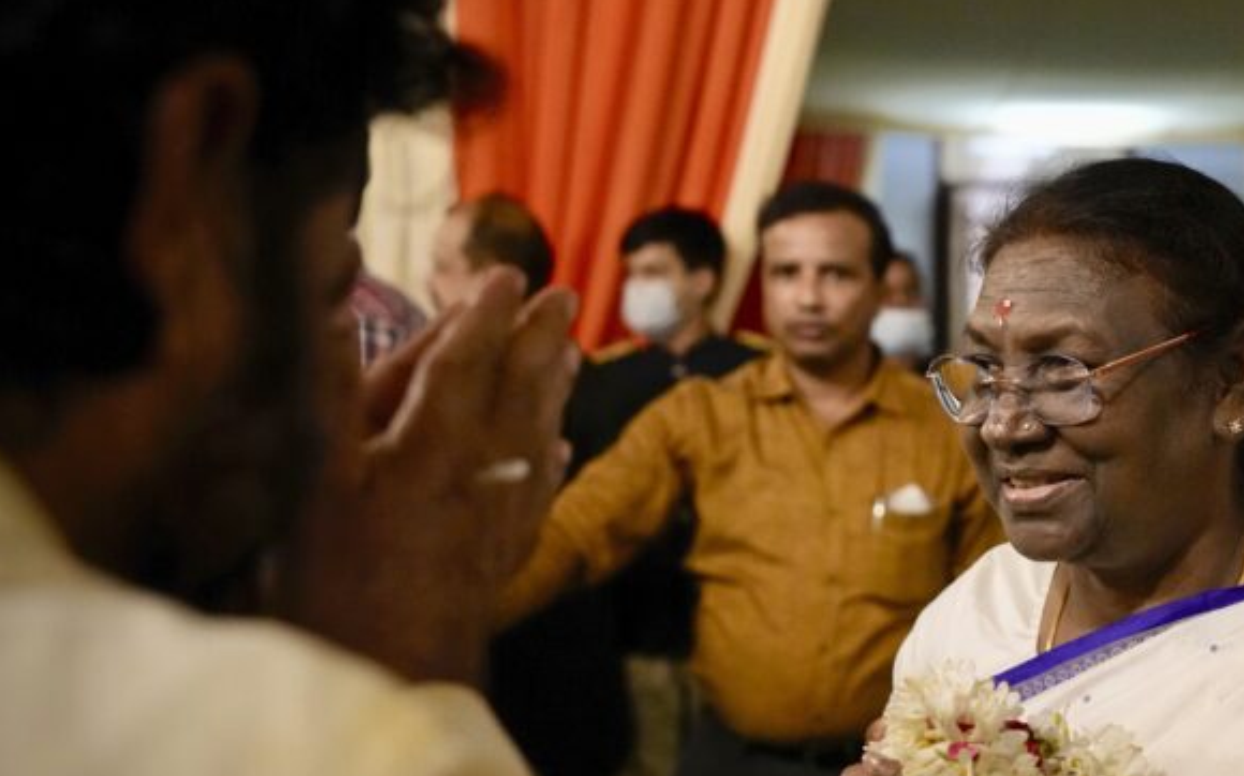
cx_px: 976
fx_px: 2135
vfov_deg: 20.4
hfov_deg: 31.7
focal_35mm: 63
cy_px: 616
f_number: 2.8
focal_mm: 35
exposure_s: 1/400
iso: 5000
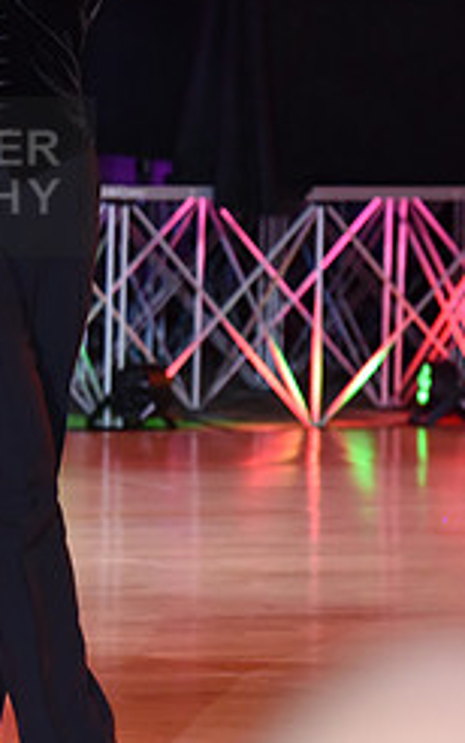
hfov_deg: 3.1
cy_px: 177
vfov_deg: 5.0
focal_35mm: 420
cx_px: -232
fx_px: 8506
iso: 1600
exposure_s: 1/250
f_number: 4
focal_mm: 175
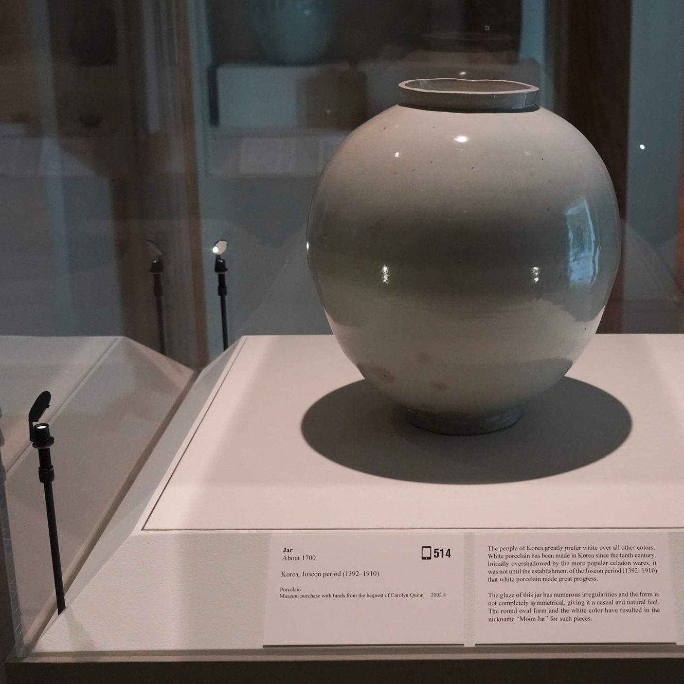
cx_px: 466
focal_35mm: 46
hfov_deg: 36.3
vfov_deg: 36.8
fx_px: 1028
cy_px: 342
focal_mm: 36
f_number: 5
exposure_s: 1/100
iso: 4000
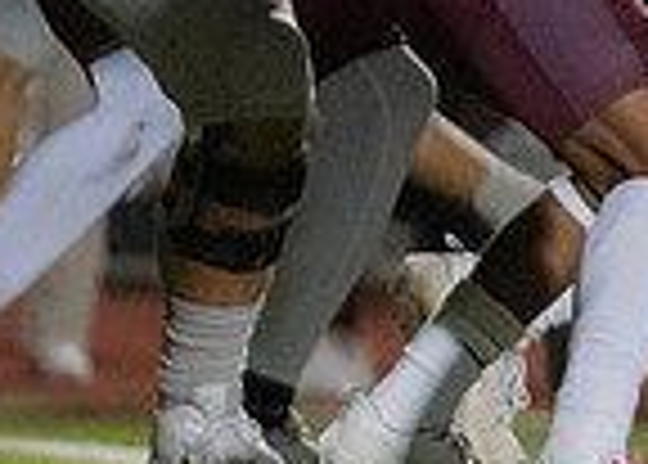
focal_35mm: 1702
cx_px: 1527
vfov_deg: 0.8
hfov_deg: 1.2
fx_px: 31338
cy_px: -248
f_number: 2.8
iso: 6400
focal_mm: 200
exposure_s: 1/1250
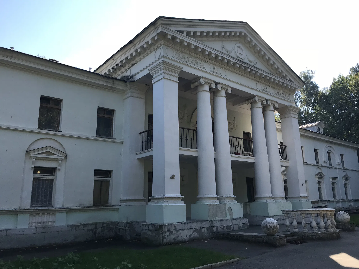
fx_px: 290
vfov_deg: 49.7
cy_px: 134
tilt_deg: +13.2
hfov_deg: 63.4
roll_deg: +2.0
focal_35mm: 28
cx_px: 180
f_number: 1.8
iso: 20
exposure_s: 1/1018
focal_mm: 3.99
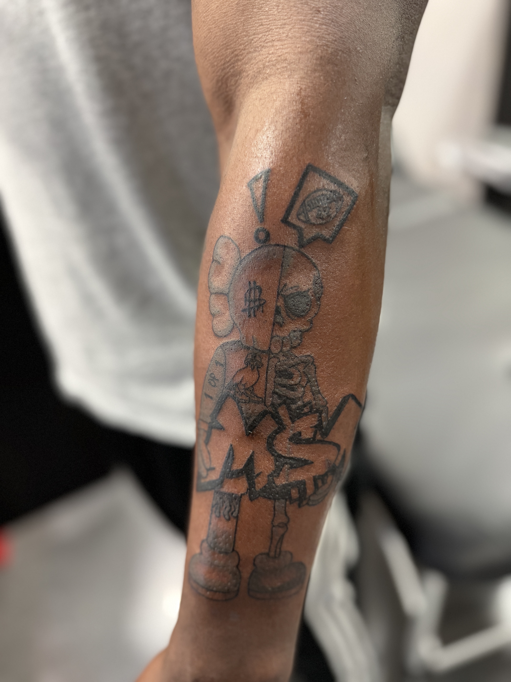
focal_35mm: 24
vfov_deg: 71.6
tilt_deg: -36.6
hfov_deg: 56.8
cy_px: 341
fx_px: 472
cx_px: 256
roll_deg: +8.1
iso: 400
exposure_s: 1/60
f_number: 1.78
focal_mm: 6.76
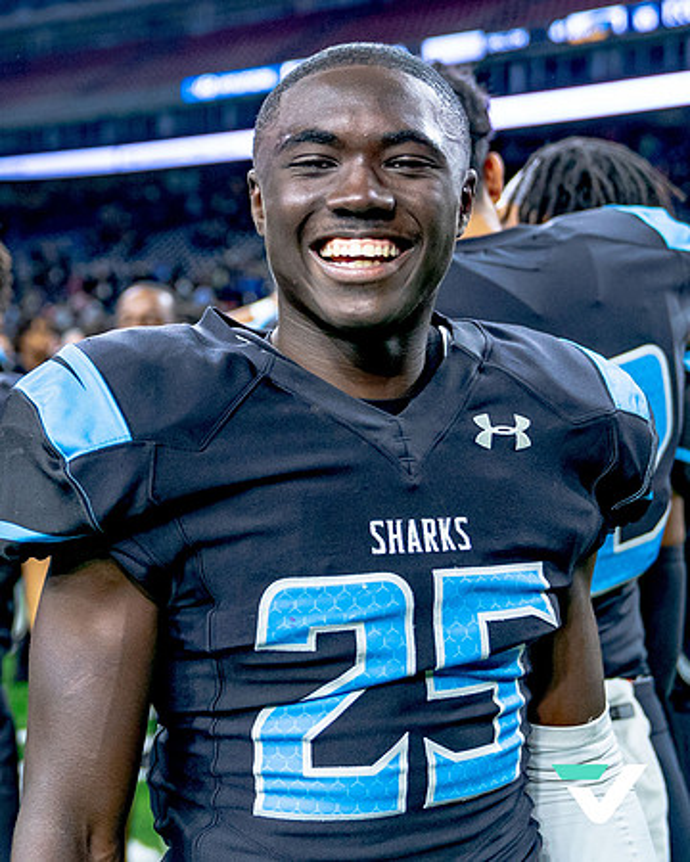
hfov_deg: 24.8
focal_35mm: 61
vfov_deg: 30.8
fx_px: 1562
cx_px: 225
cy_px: 342
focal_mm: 36
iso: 2000
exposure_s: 1/1500
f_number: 2.8
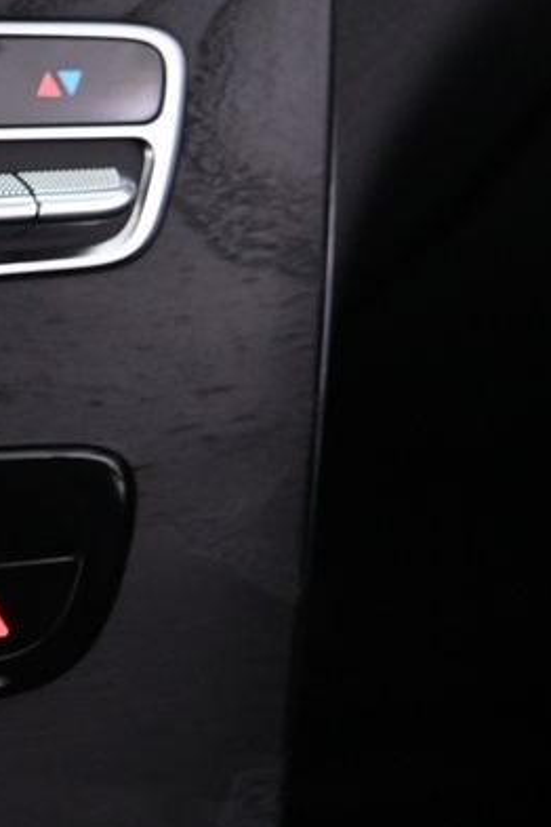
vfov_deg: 15.5
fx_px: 3030
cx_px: -726
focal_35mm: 132
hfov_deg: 9.4
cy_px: 238
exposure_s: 1/20
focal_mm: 32
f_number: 4
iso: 2000
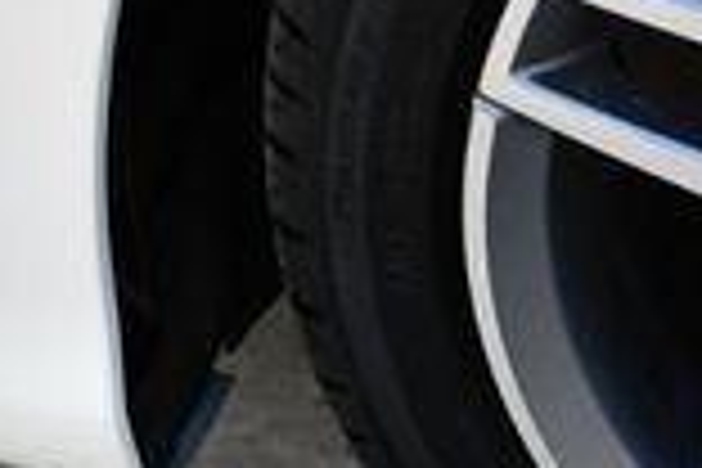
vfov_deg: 9.3
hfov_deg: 13.1
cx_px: 1035
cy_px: 142
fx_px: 2886
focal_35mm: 148
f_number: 5.6
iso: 250
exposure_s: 1/250
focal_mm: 18
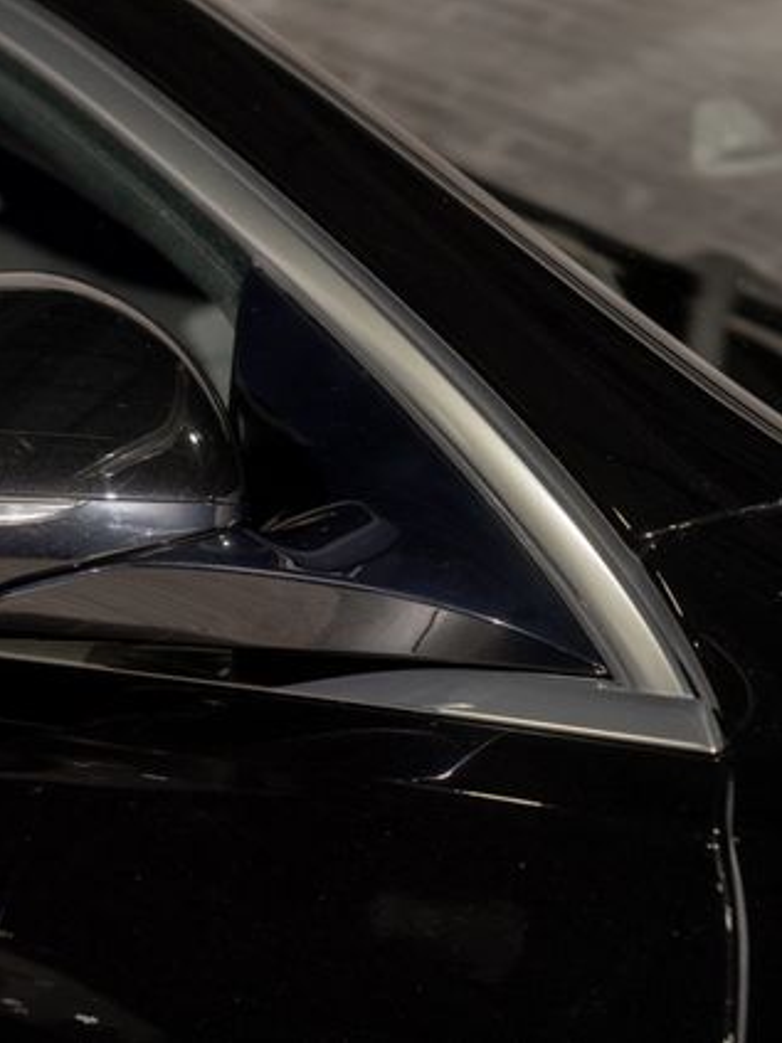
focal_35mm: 99
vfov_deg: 19.8
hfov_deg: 14.7
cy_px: 519
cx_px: 35
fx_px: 2983
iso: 320
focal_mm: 68
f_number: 5.6
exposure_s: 1/50
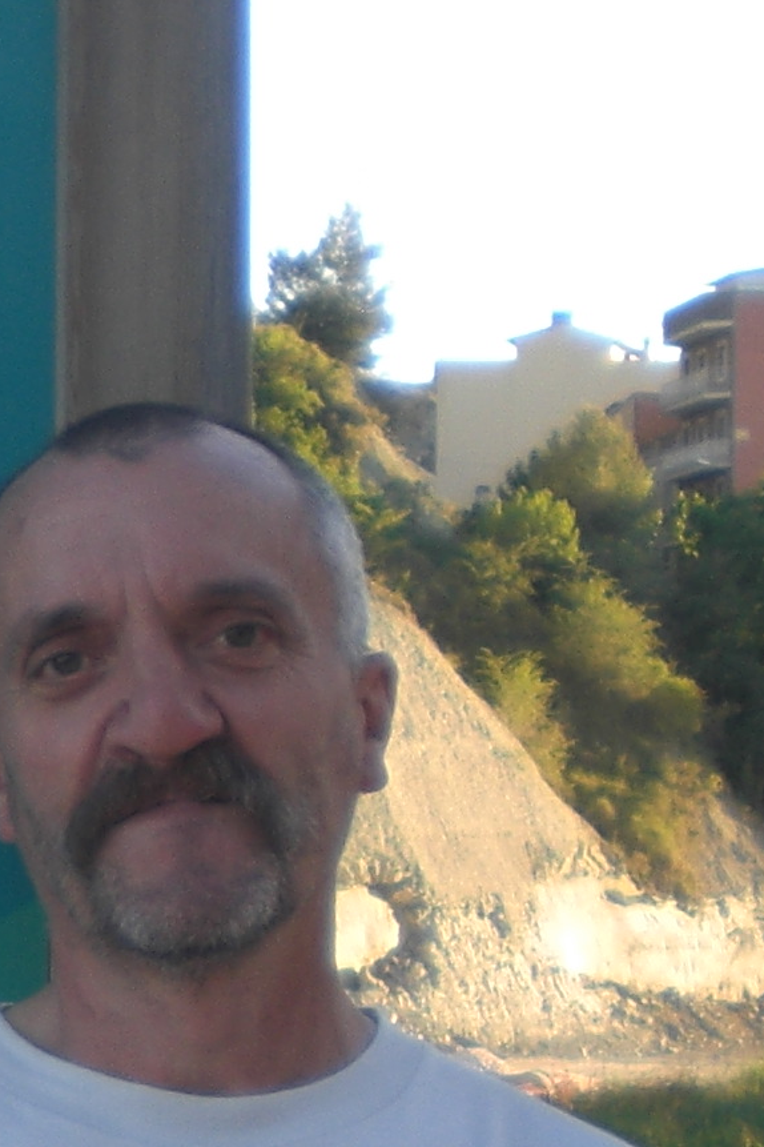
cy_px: 1126
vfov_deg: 14.3
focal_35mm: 141
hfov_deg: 8.9
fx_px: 4488
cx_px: -1026
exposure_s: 1/80
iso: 50
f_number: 3.1
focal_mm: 6.3
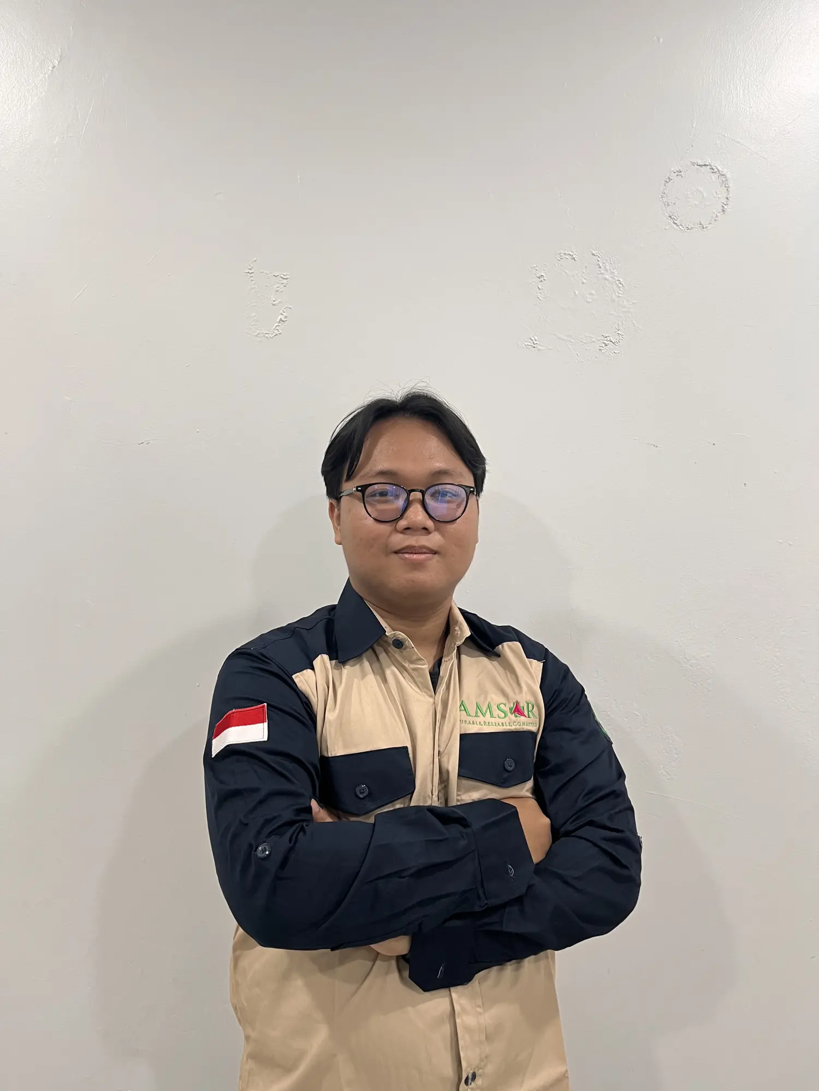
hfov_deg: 53.1
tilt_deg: -0.8
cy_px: 546
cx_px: 410
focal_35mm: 26
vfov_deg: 67.3
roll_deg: +0.9
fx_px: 820
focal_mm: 5.1
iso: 80
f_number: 1.6
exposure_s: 1/50
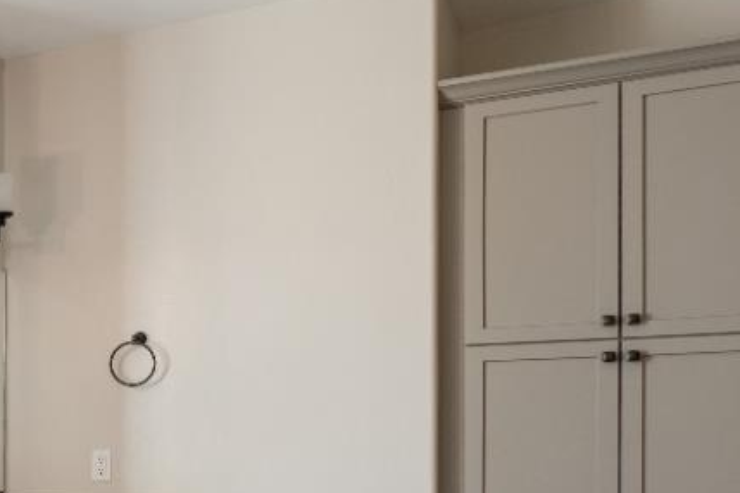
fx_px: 1187
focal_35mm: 58
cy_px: 521
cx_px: -379
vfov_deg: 22.4
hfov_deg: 25.6
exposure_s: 1/3
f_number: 8
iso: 80
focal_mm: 11
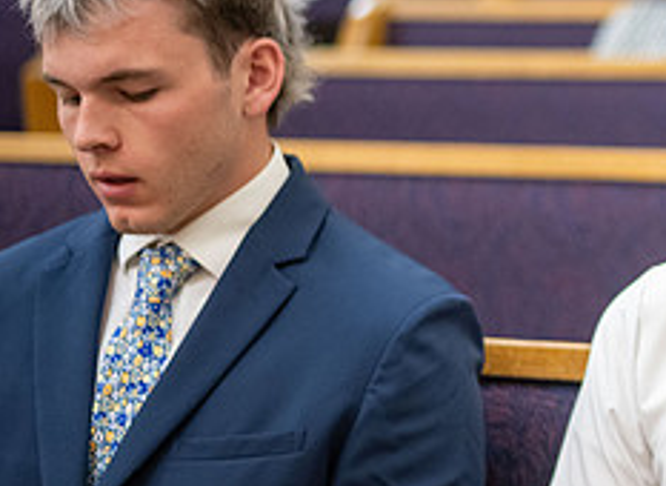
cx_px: 841
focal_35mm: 133
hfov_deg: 14.4
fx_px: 2534
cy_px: 209
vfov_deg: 11.0
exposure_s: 1/320
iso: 1600
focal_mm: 50
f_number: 1.8
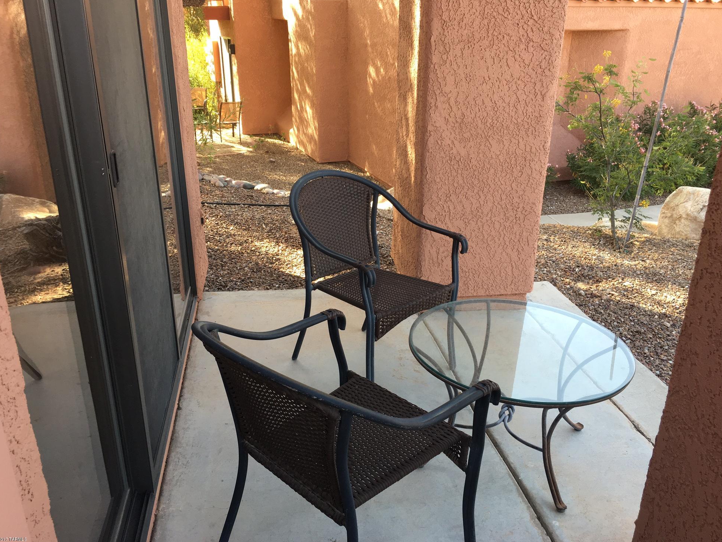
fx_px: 626
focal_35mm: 30
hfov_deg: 60.0
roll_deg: +0.2
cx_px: 365
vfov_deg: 46.8
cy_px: 277
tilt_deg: -23.1
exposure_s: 1/120
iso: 40
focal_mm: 4.15
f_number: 2.2
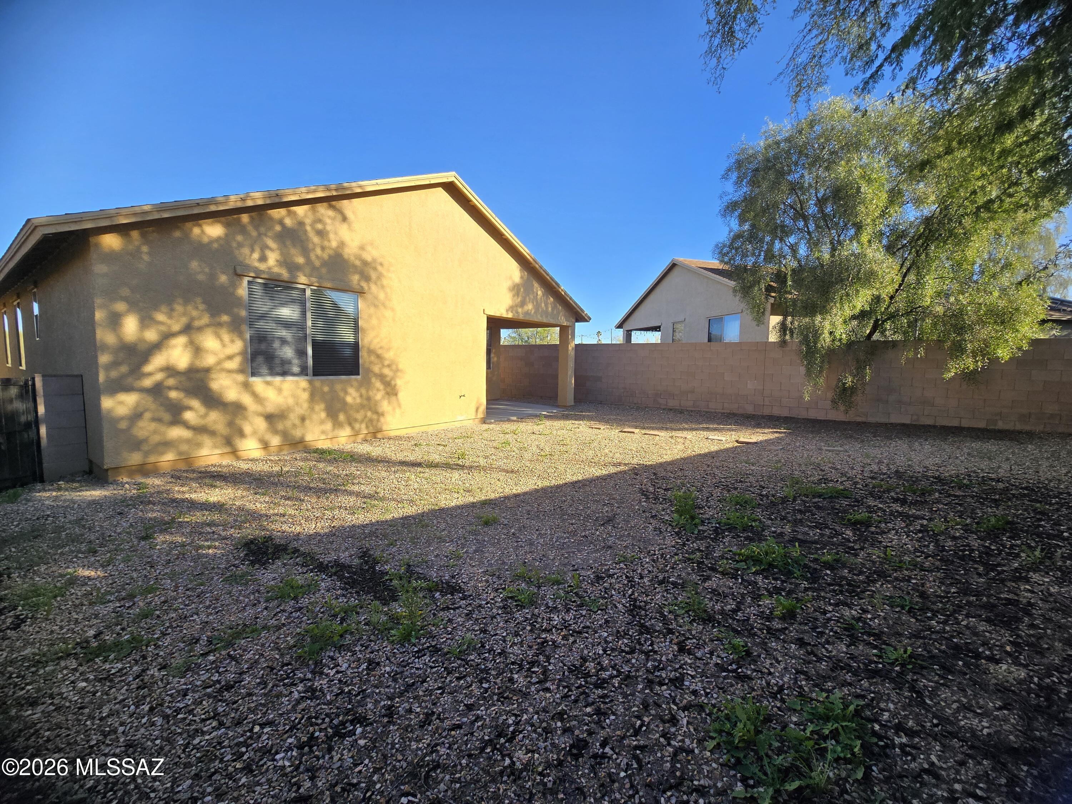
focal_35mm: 13
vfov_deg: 89.9
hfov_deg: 106.2
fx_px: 403
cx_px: 536
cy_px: 402
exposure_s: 1/1050
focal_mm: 2.2
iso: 50
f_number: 2.2
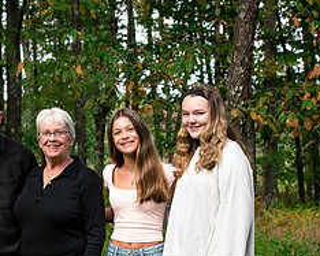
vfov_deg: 8.6
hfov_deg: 10.7
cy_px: 211
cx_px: 54
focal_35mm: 179
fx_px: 1695
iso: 640
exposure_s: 1/250
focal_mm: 70
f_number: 8
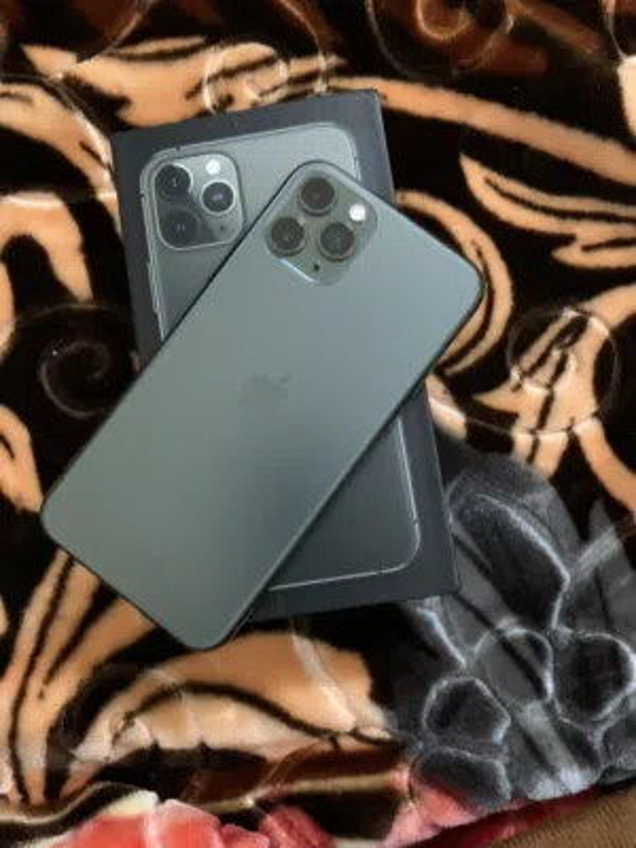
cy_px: 424
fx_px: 637
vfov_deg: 67.3
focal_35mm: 26
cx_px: 318
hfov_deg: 53.1
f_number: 1.8
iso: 640
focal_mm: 4.25
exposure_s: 1/20
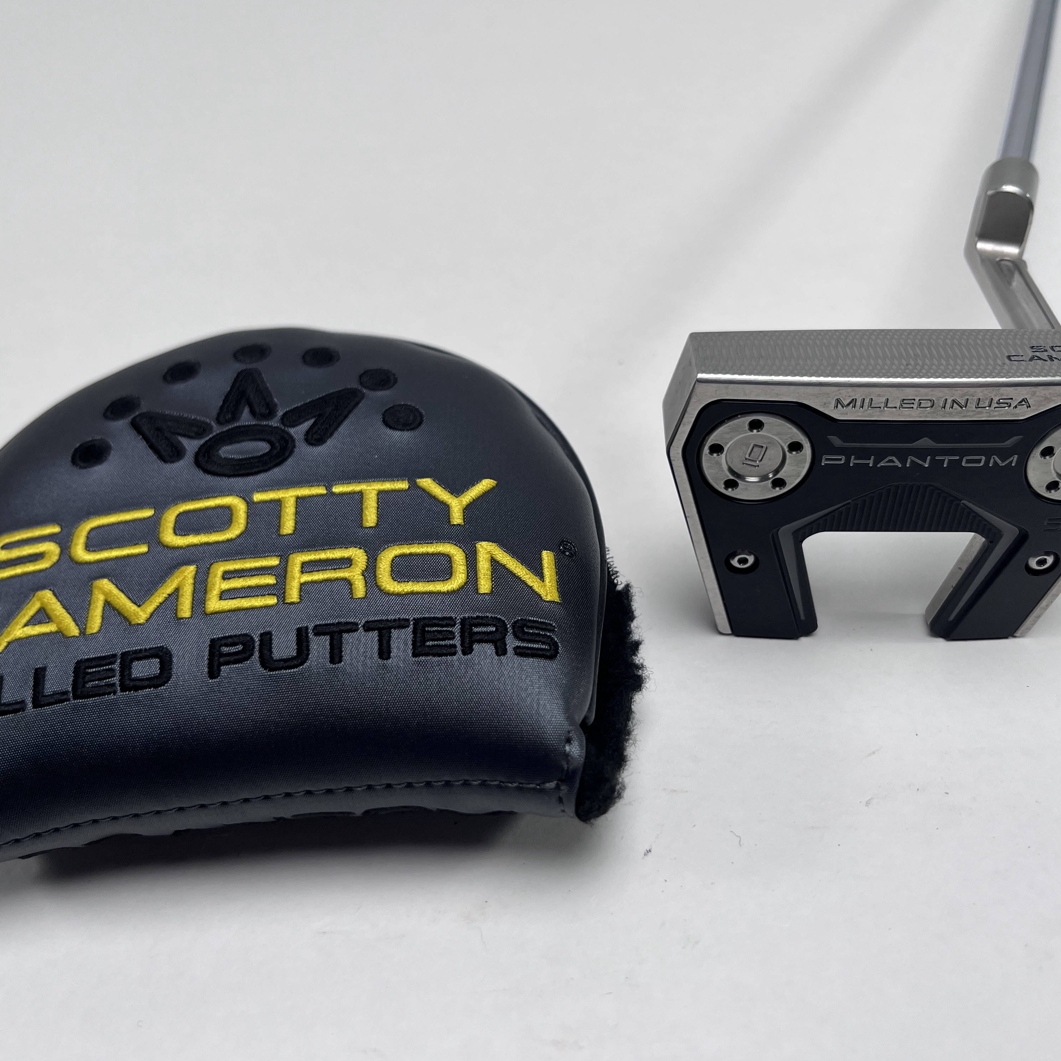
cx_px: 547
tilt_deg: -47.2
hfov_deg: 52.5
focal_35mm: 31
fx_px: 1075
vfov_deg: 52.5
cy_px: 529
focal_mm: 5.1
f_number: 1.6
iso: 50
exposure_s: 1/418
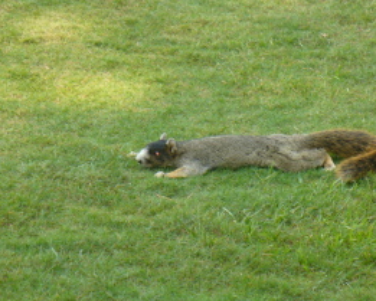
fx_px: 3251
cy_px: 164
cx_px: 249
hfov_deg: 6.6
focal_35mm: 292
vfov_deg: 5.3
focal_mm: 36.6
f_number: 4.5
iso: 80
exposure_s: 1/125
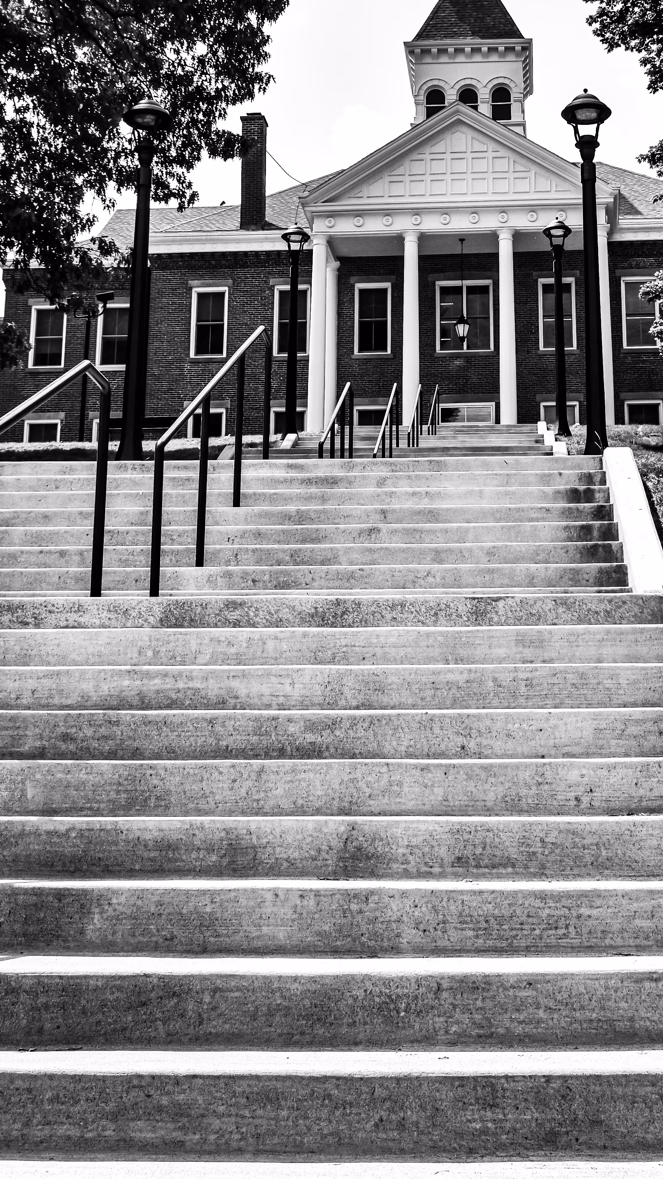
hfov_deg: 21.4
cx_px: 452
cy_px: 308
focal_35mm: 56
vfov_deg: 36.4
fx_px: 1750
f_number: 11
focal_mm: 24
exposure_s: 1/500
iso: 200
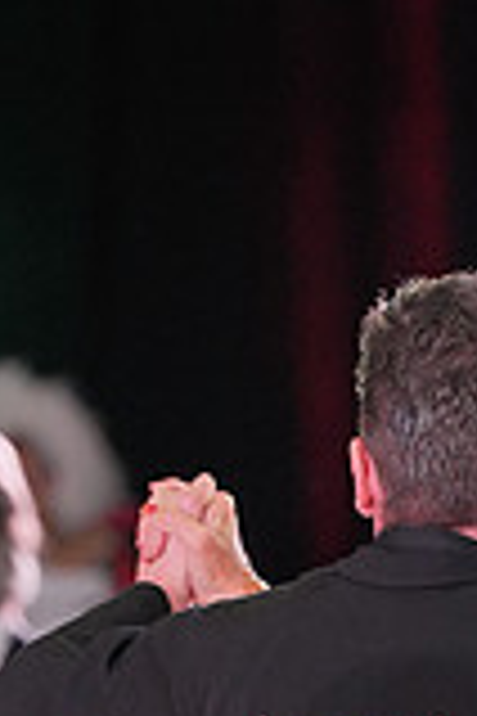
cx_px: 682
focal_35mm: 662
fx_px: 13156
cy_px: 1189
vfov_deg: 3.1
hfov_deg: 2.1
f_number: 4
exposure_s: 1/400
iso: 1600
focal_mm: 182
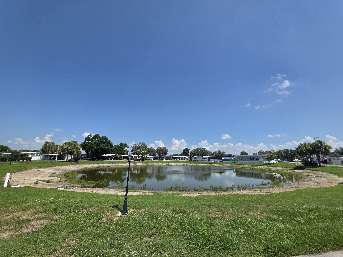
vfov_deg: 89.9
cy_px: 128
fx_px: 129
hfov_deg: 106.2
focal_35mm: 13
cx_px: 172
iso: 40
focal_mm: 2.2
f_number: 1.9
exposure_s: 1/2969
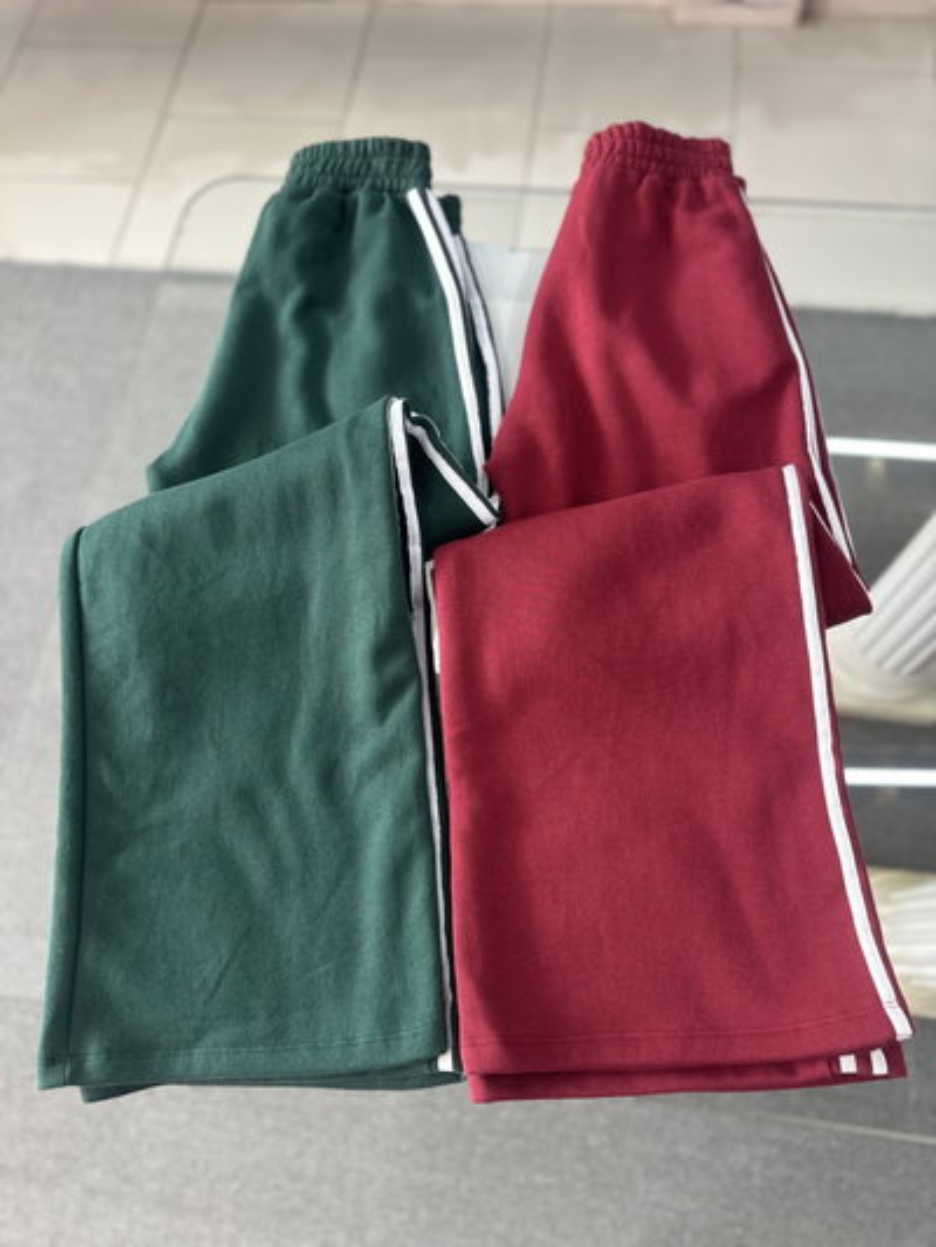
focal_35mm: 24
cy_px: 624
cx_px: 468
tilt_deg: -68.0
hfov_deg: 56.8
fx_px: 865
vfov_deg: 71.6
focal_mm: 6.86
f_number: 1.78
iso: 160
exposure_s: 1/50
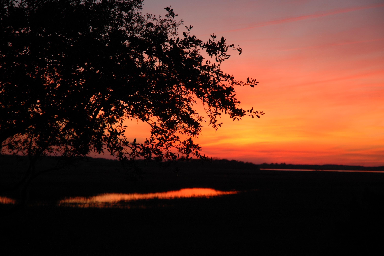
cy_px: 128
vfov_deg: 13.0
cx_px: 192
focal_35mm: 105
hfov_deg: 19.5
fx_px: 1119
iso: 200
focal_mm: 70
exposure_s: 1/25
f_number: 4.5
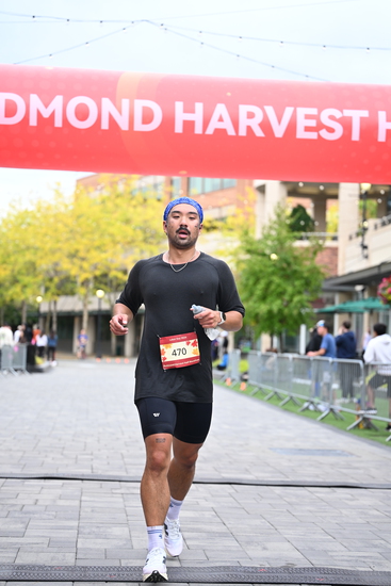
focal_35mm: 70
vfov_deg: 28.8
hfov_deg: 19.5
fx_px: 1140
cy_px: 293
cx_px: 196
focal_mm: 70
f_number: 2.8
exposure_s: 1/1250
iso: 640
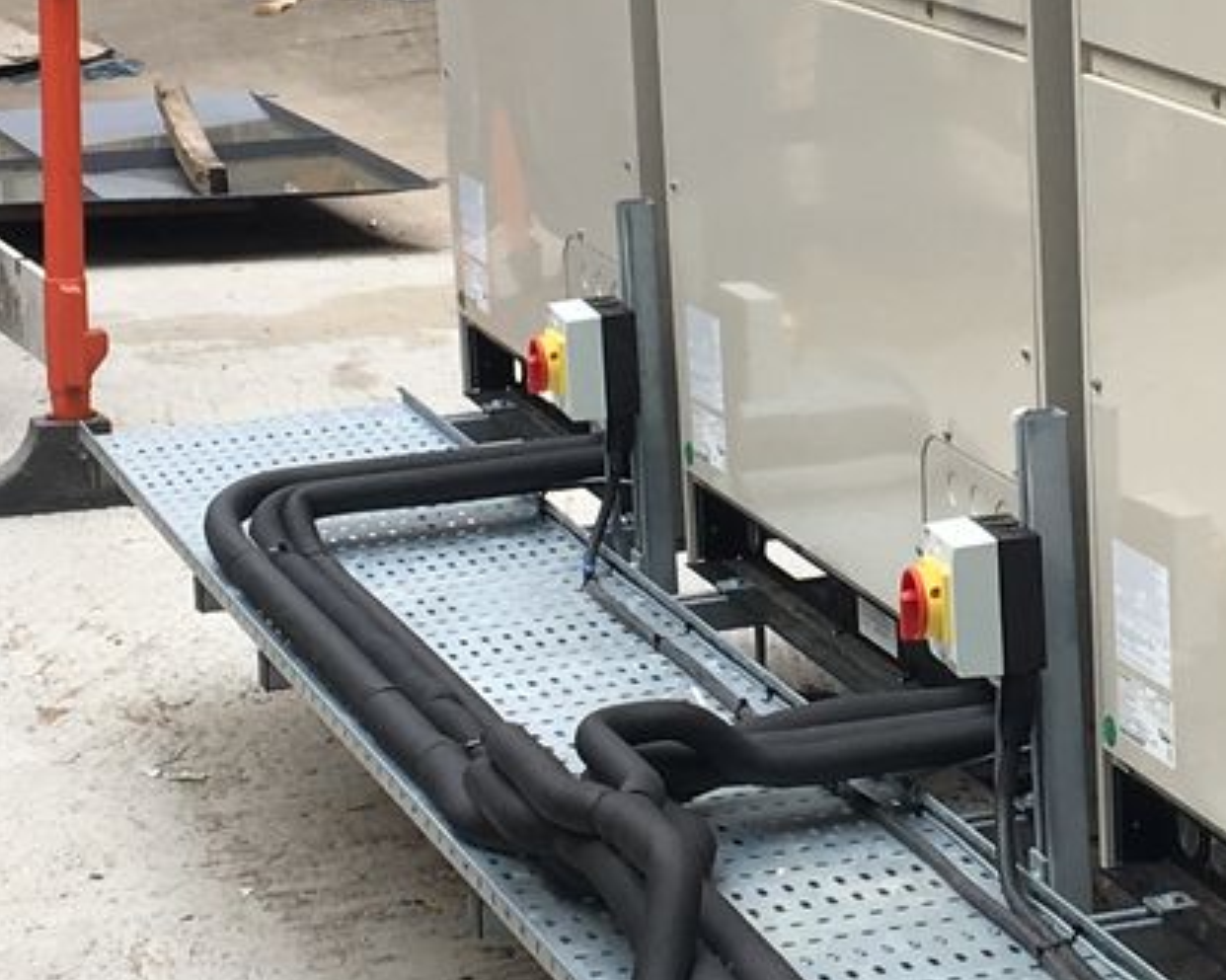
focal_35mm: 123
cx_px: 897
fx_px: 4462
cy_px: 261
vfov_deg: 12.5
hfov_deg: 15.6
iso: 25
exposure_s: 1/620
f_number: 2.2
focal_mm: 4.15
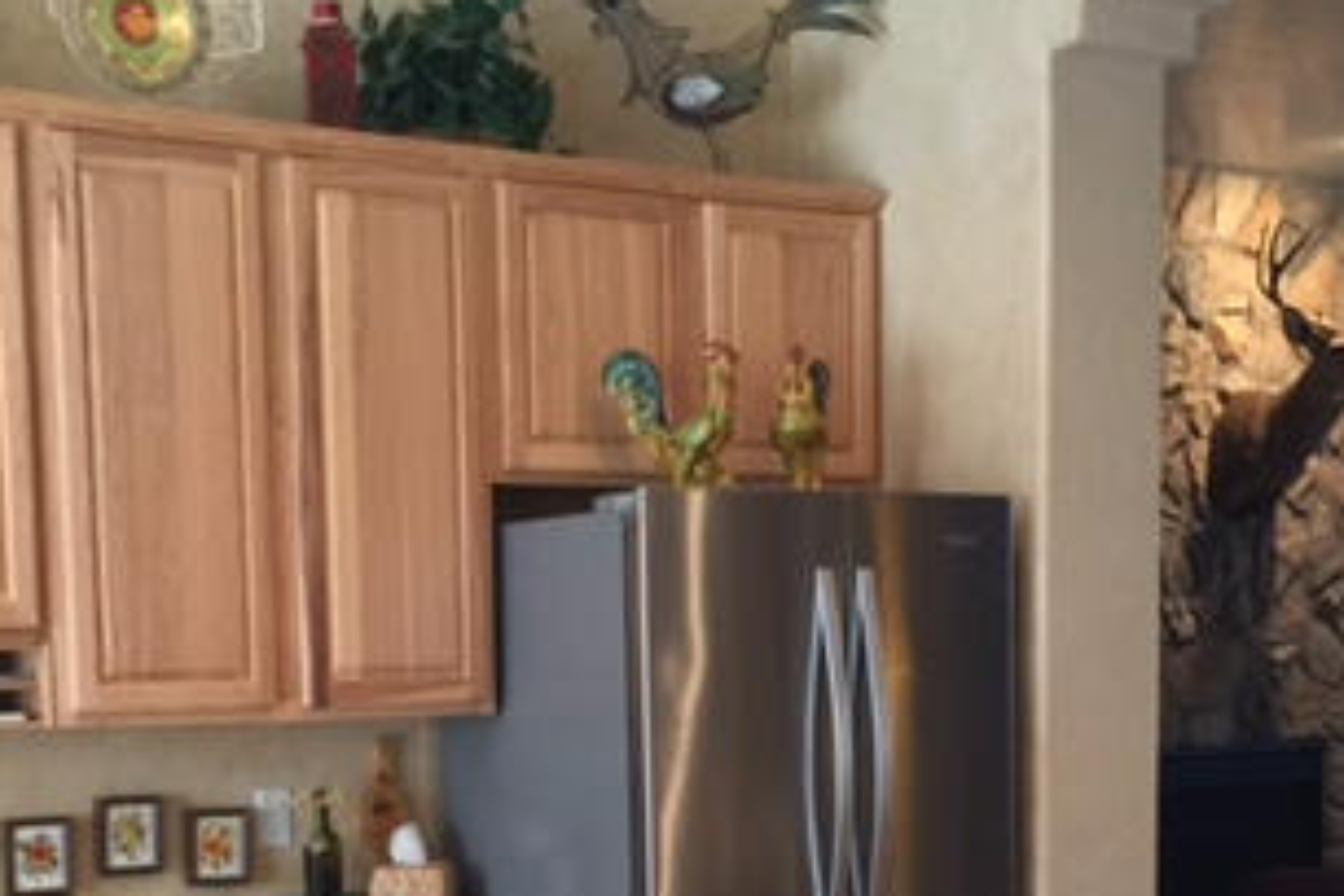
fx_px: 2352
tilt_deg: -5.0
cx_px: 619
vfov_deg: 20.8
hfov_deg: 31.9
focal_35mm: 63
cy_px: 927
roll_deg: +1.4
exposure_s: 1/15
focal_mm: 4.15
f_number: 2.2
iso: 125
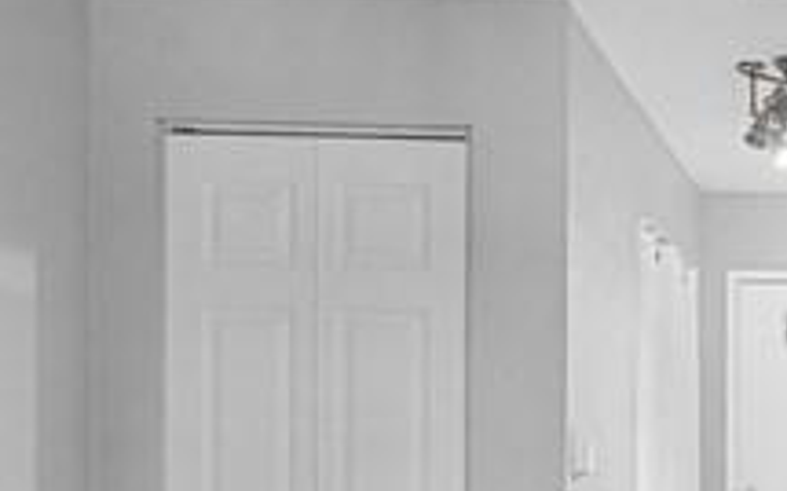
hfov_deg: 25.5
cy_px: 438
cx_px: 1051
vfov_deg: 18.8
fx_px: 1457
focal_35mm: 68
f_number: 8
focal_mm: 14
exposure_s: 1/2
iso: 800
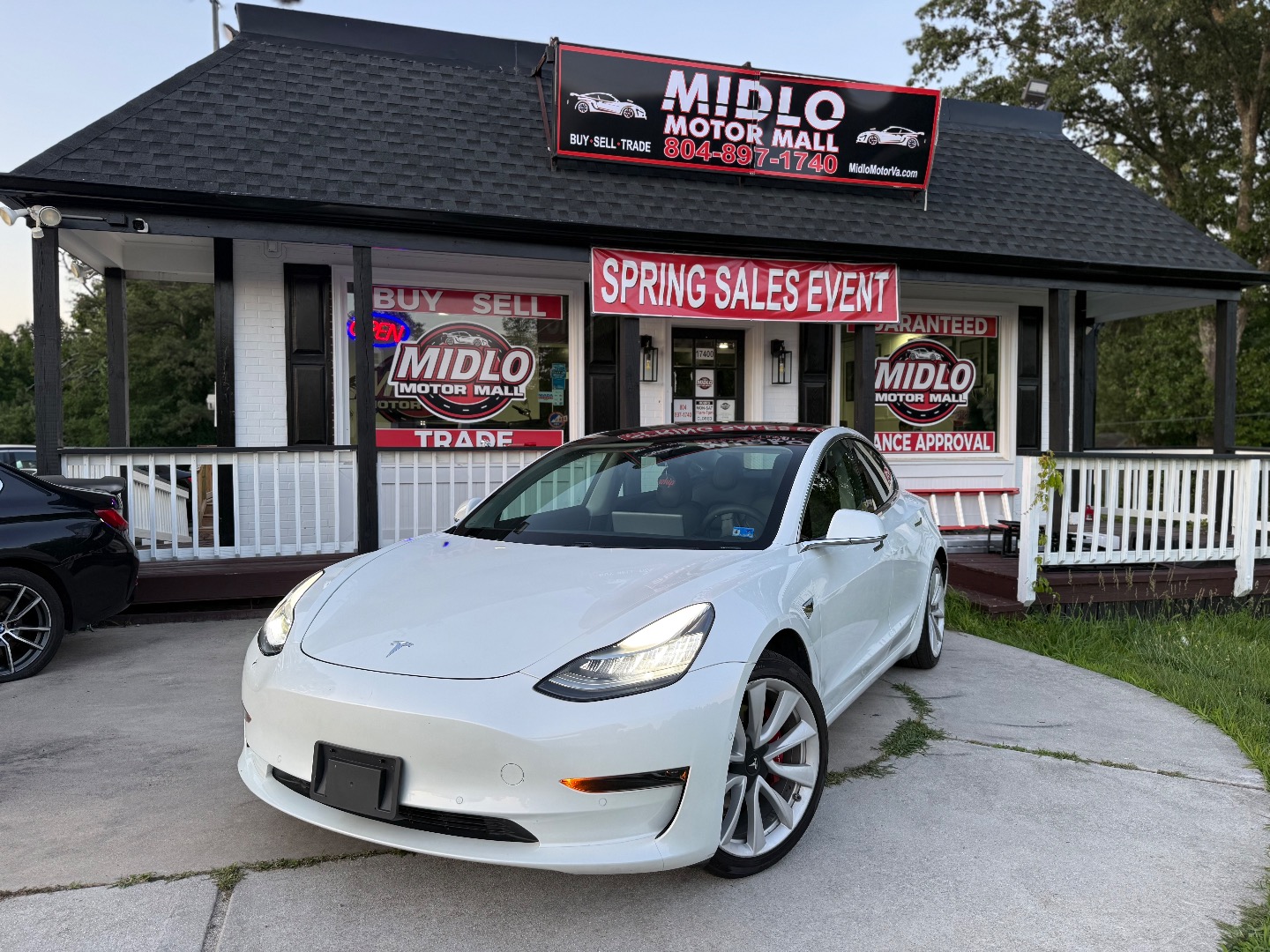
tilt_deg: -1.8
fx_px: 881
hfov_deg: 71.6
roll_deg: -0.4
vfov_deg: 56.8
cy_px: 476
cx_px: 635
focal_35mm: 24
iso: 80
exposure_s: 1/100
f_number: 1.78
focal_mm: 6.76
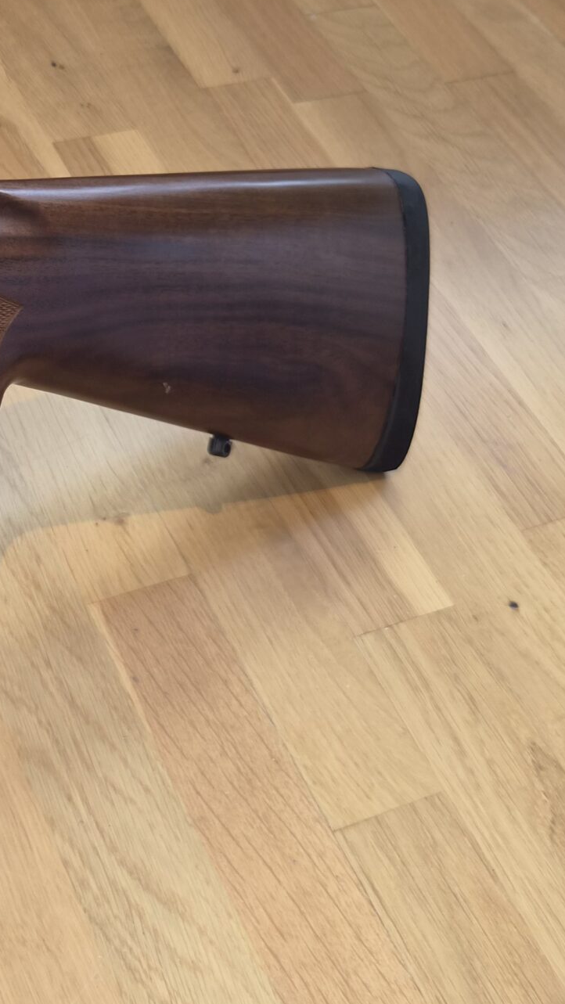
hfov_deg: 22.3
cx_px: -94
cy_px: 326
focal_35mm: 50
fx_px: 1331
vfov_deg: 40.8
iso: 160
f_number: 1.8
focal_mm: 5.4
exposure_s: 1/100
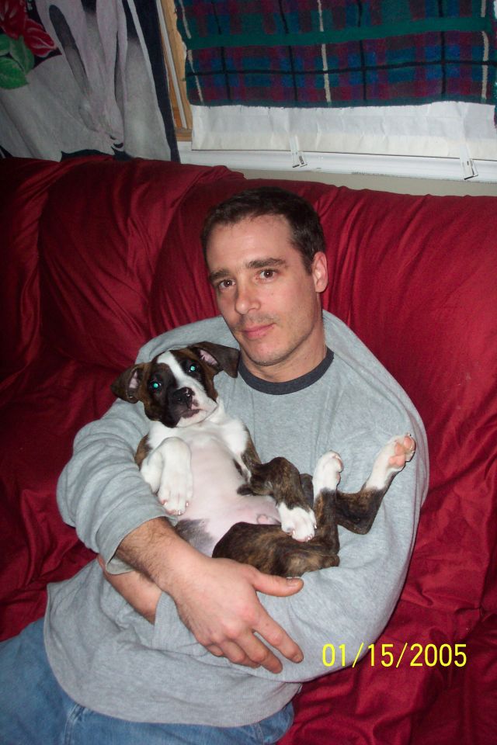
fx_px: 725
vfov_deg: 54.4
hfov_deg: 37.9
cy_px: 372
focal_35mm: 35
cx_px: 248
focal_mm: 7.5
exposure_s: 1/30
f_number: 2.8
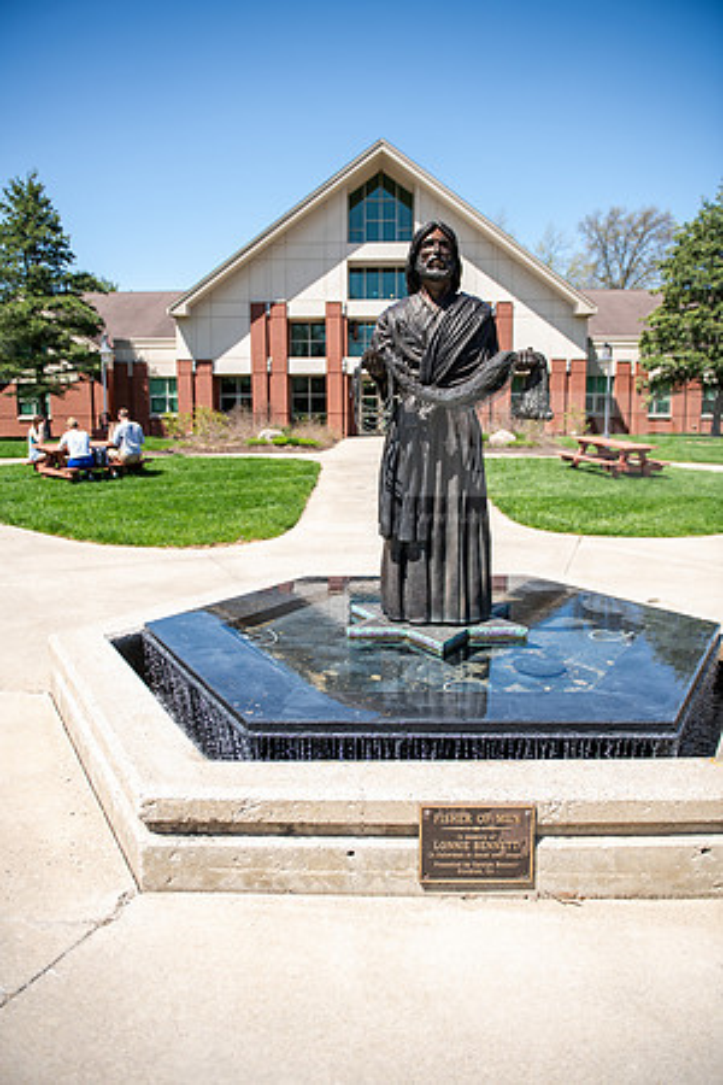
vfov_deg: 69.4
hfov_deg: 49.6
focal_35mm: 26
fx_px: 783
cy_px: 542
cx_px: 362
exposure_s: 1/500
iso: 100
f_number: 3.2
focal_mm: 26
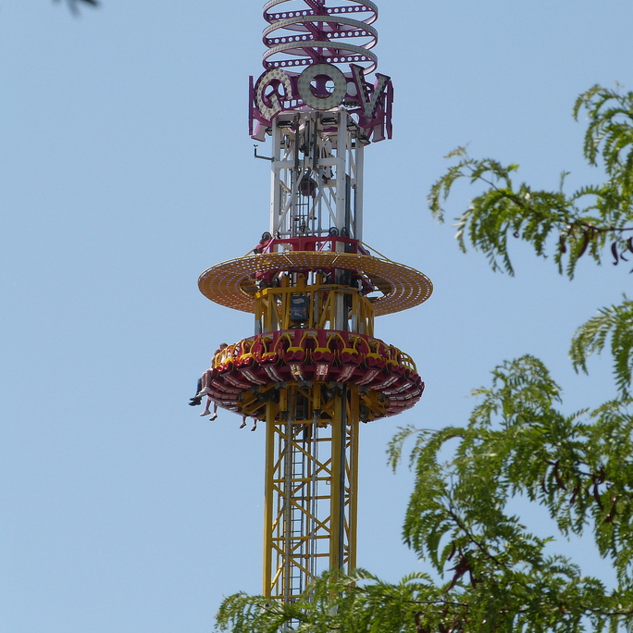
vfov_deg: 4.1
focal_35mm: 429
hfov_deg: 4.1
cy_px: 310
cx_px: 444
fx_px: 8875
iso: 100
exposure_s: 1/500
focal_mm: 59.7
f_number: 5.6
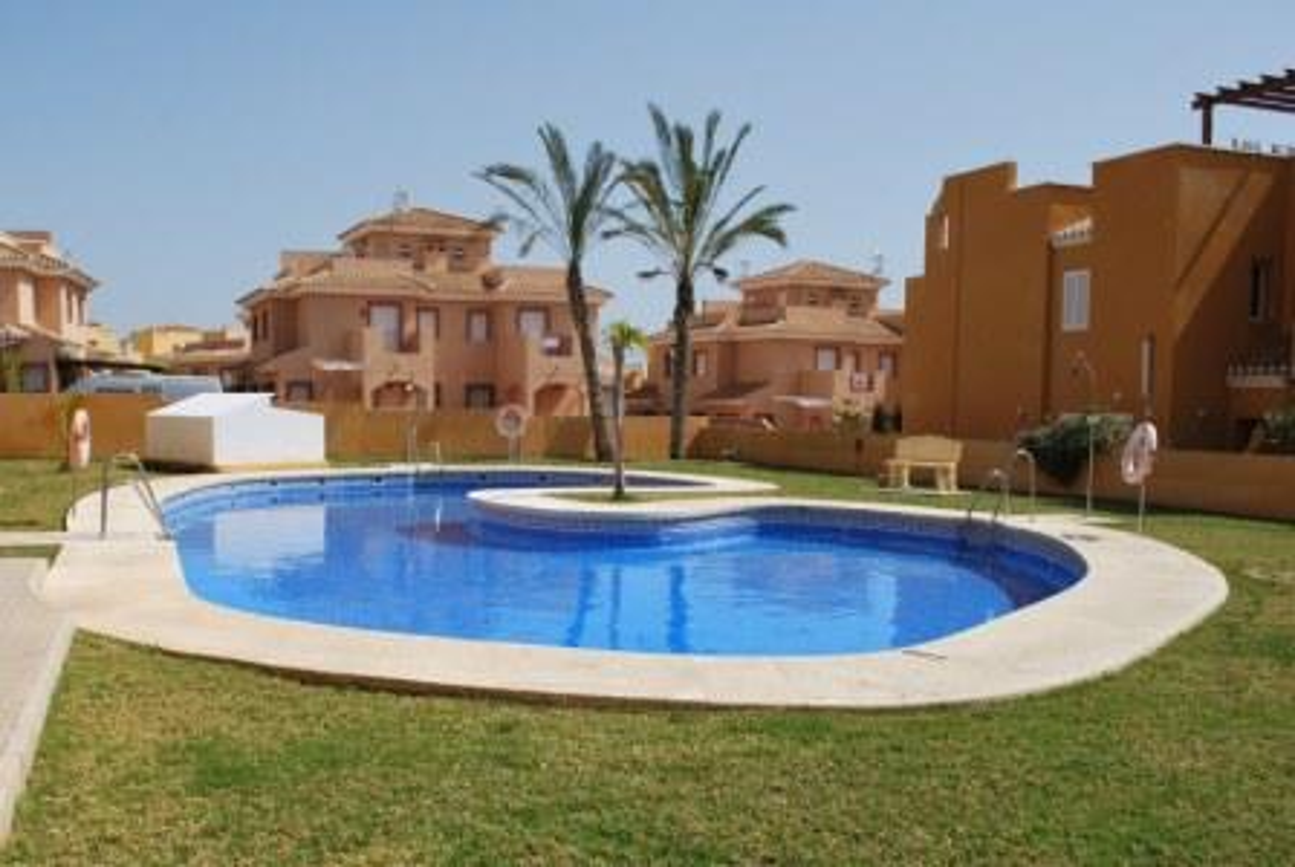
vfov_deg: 48.1
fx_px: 973
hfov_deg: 67.3
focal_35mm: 27
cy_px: 434
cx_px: 648
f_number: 9
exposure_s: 1/320
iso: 100
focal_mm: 18
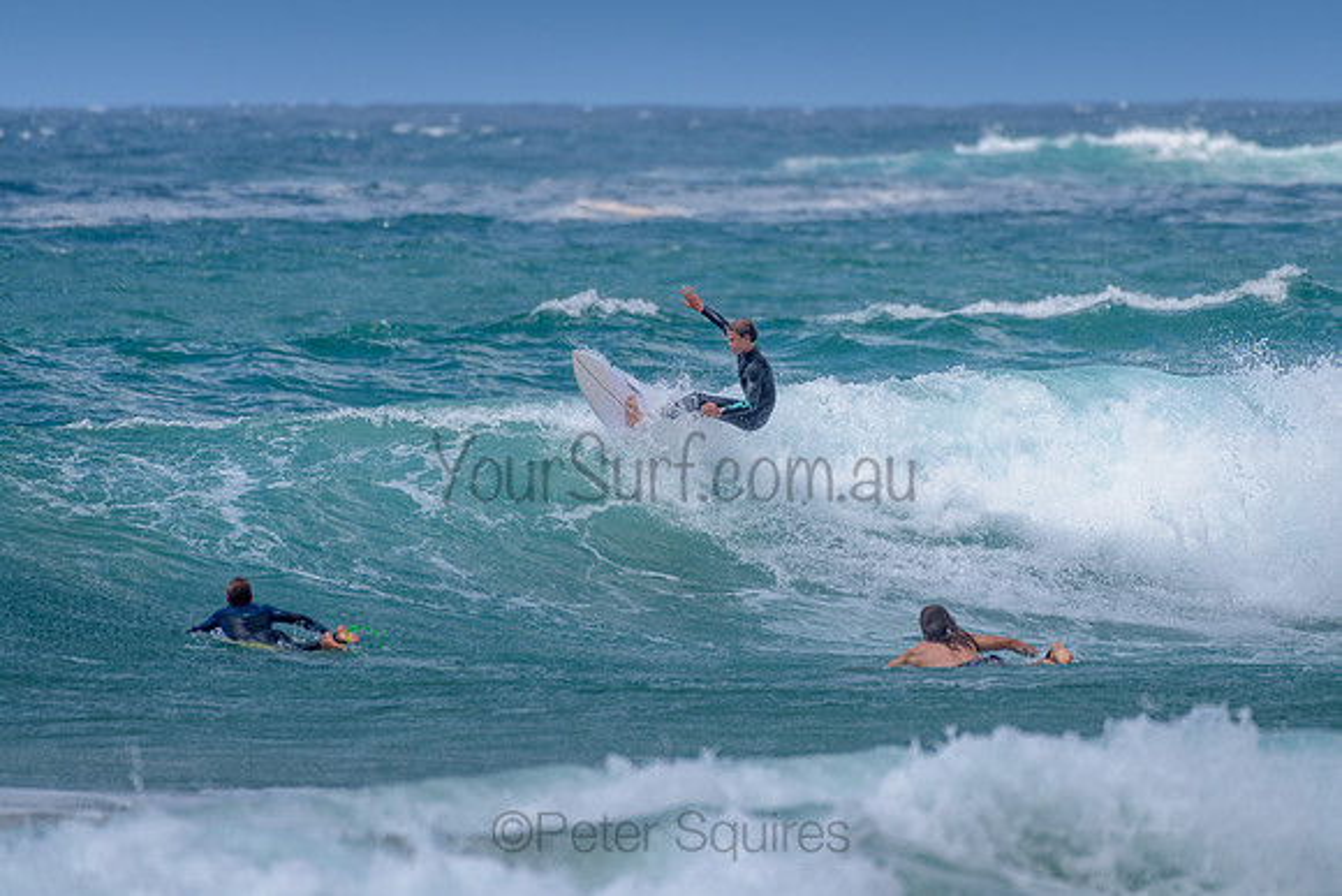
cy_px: 351
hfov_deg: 3.4
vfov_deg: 2.2
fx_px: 22903
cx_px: 682
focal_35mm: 614
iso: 140
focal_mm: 500
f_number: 5.6
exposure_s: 1/2000
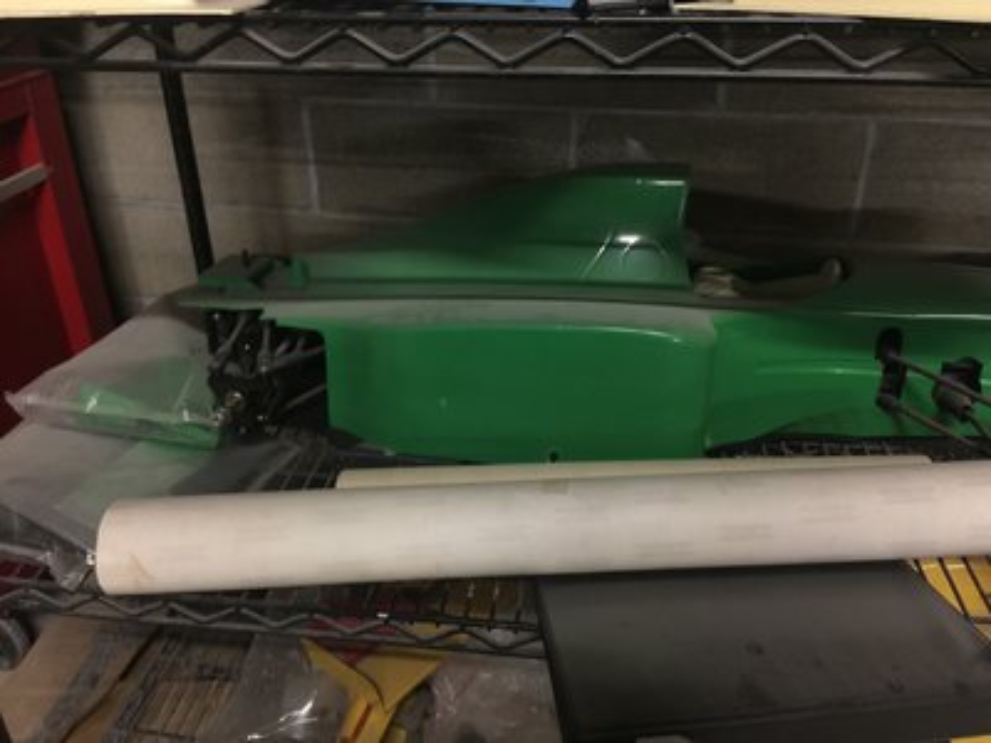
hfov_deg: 61.7
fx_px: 830
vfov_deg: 48.2
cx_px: 496
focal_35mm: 29
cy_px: 372
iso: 64
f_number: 2.2
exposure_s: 1/4
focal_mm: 4.15
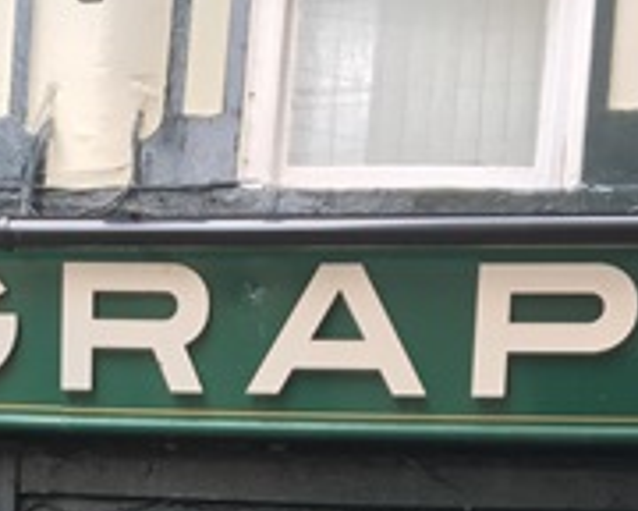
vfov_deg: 14.9
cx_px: 193
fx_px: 1794
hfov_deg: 20.1
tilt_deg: +0.5
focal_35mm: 95
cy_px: 802
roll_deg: -3.6
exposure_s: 1/50
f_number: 2.2
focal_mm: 4.15
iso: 32
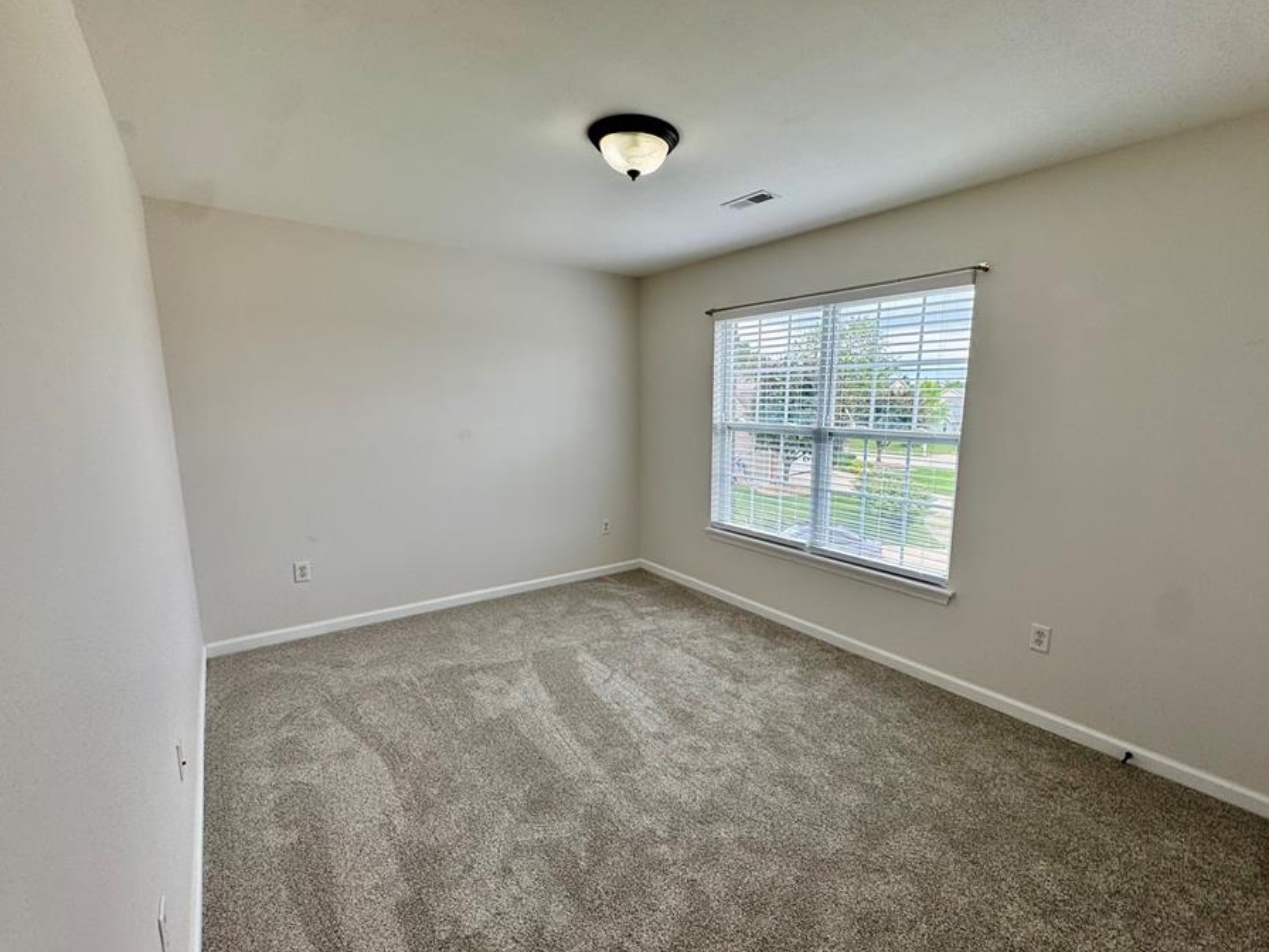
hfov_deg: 94.4
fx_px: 587
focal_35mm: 16
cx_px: 677
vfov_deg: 78.0
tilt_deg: -10.3
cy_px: 500
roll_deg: -1.0
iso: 40
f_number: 2.2
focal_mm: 2.22
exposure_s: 1/184
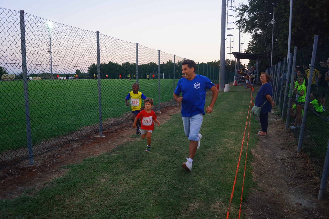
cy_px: 110
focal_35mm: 27
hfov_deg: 67.4
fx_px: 247
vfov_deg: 47.9
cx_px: 164
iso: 800
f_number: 3.5
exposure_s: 1/125
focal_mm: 18
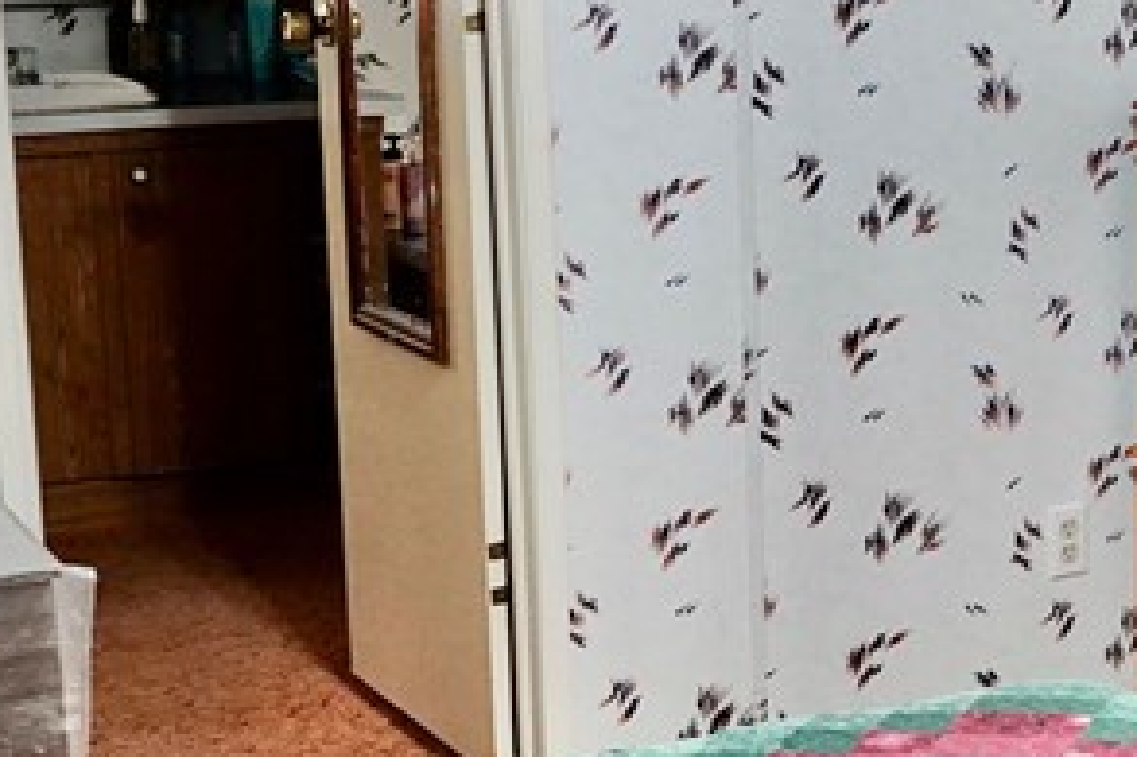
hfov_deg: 21.5
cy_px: 380
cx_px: 1308
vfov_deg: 15.3
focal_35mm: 89
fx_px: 2809
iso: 640
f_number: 2.4
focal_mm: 8.8
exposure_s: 1/30
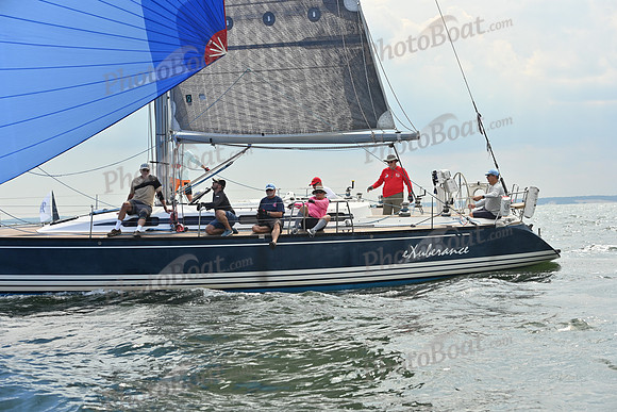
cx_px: 308
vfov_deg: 19.5
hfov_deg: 28.8
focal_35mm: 70
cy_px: 206
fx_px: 1200
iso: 320
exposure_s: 1/1600
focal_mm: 70
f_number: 7.1
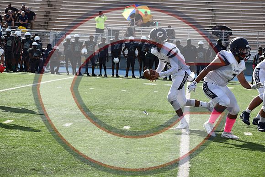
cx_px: 132
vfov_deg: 7.9
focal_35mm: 174
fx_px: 1281
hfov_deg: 11.8
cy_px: 88
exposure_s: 1/1600
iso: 400
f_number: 6.3
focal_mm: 116
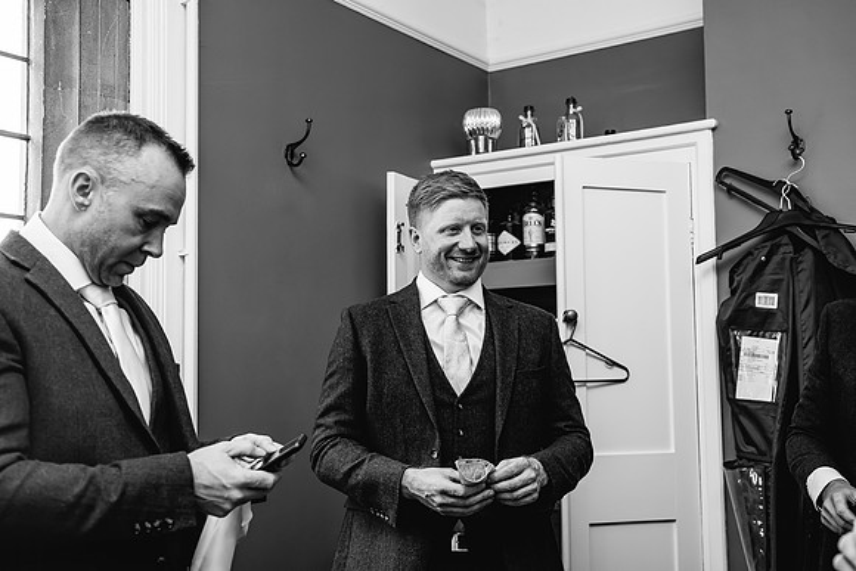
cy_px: 286
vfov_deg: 31.2
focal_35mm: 43
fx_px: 1023
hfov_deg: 45.4
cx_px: 428
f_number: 4
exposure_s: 1/160
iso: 640
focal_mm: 43
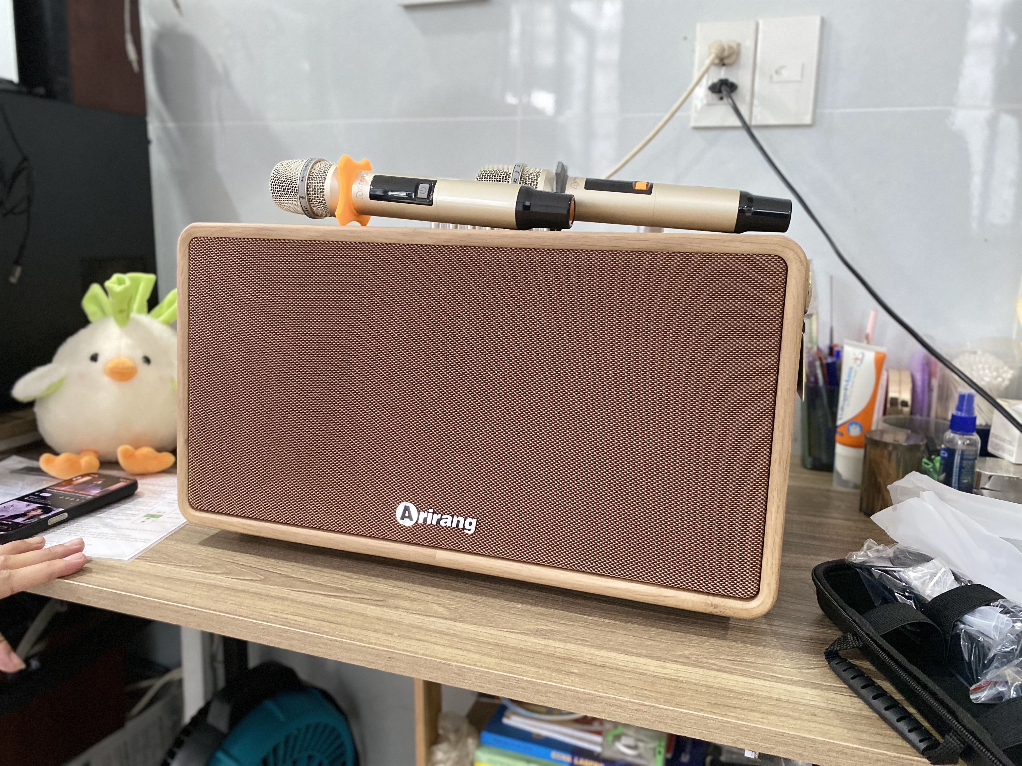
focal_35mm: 26
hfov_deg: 67.3
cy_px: 383
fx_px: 768
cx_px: 511
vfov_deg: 53.1
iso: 500
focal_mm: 4.25
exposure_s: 1/60
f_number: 1.8
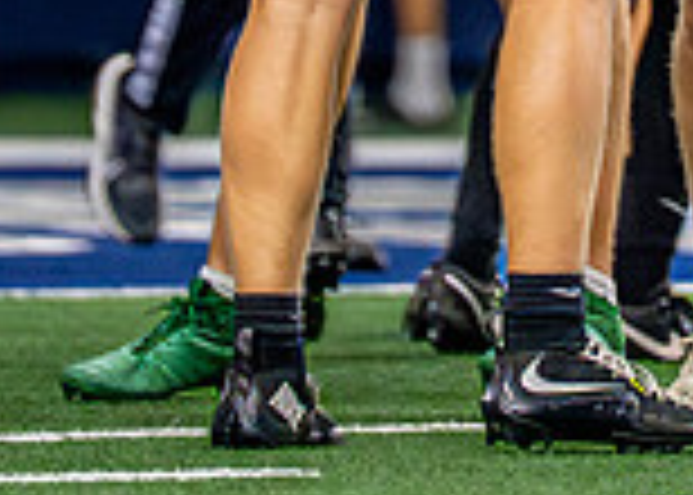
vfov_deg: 1.2
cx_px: 703
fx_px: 23284
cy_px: -833
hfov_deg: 1.7
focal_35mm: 1183
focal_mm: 200
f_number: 2.8
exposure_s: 1/2000
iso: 5000
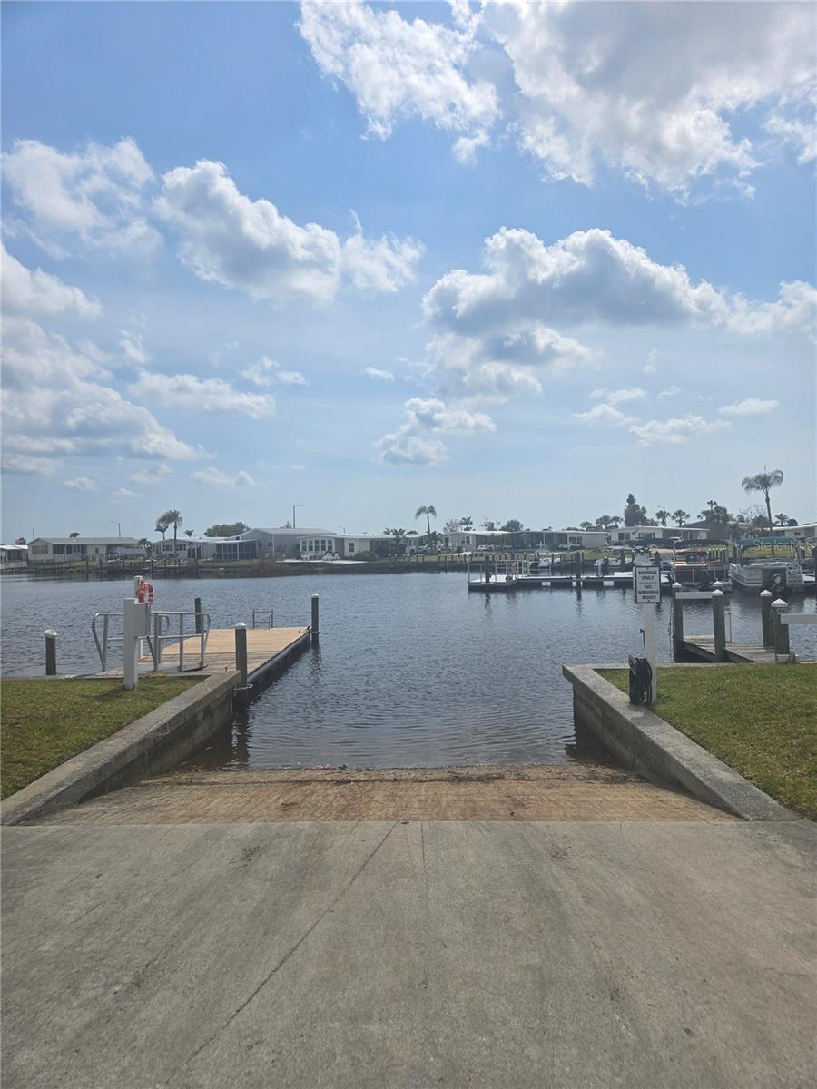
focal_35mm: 23
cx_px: 408
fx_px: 724
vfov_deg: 73.9
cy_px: 544
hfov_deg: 58.9
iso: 25
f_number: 1.8
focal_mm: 5.4
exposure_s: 1/4557
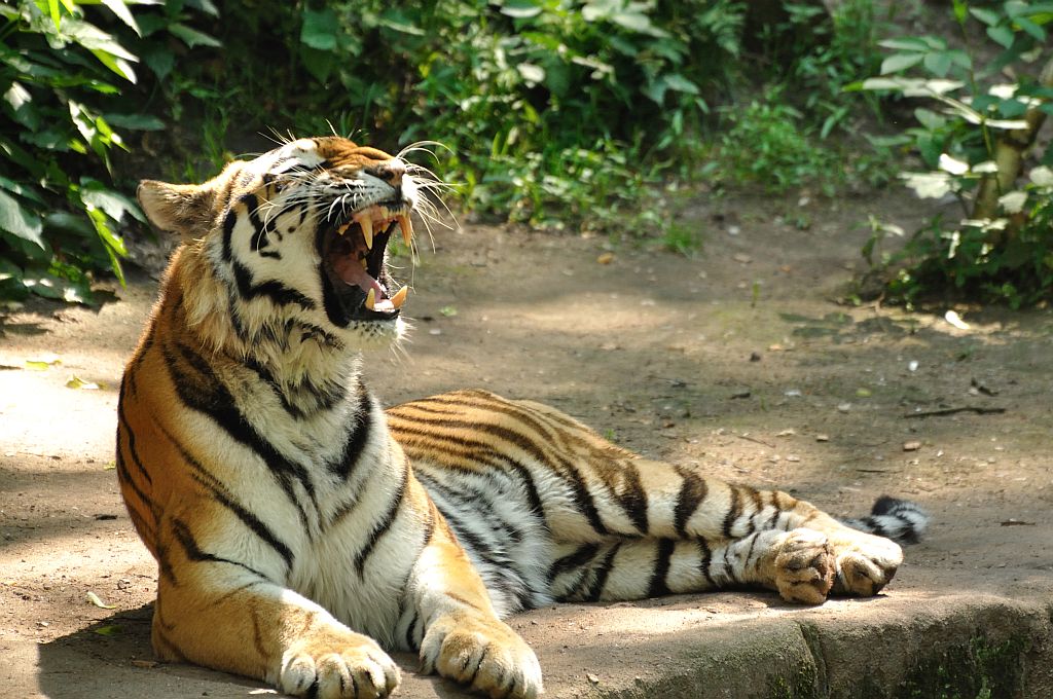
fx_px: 13146
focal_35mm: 450
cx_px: 526
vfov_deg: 3.0
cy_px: 350
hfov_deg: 4.6
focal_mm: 300
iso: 1000
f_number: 5.6
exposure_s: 1/200
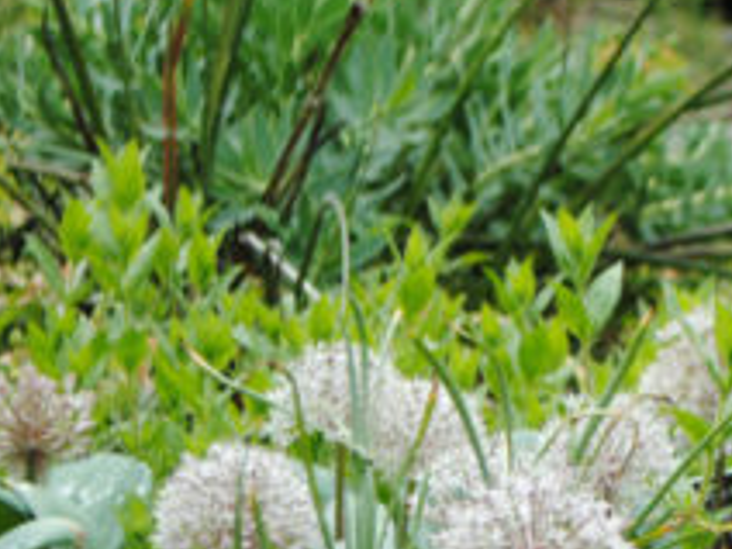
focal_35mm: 239
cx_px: 898
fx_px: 5064
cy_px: 552
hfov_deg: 8.2
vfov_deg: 6.2
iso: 100
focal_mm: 55
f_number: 6.3
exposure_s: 1/160
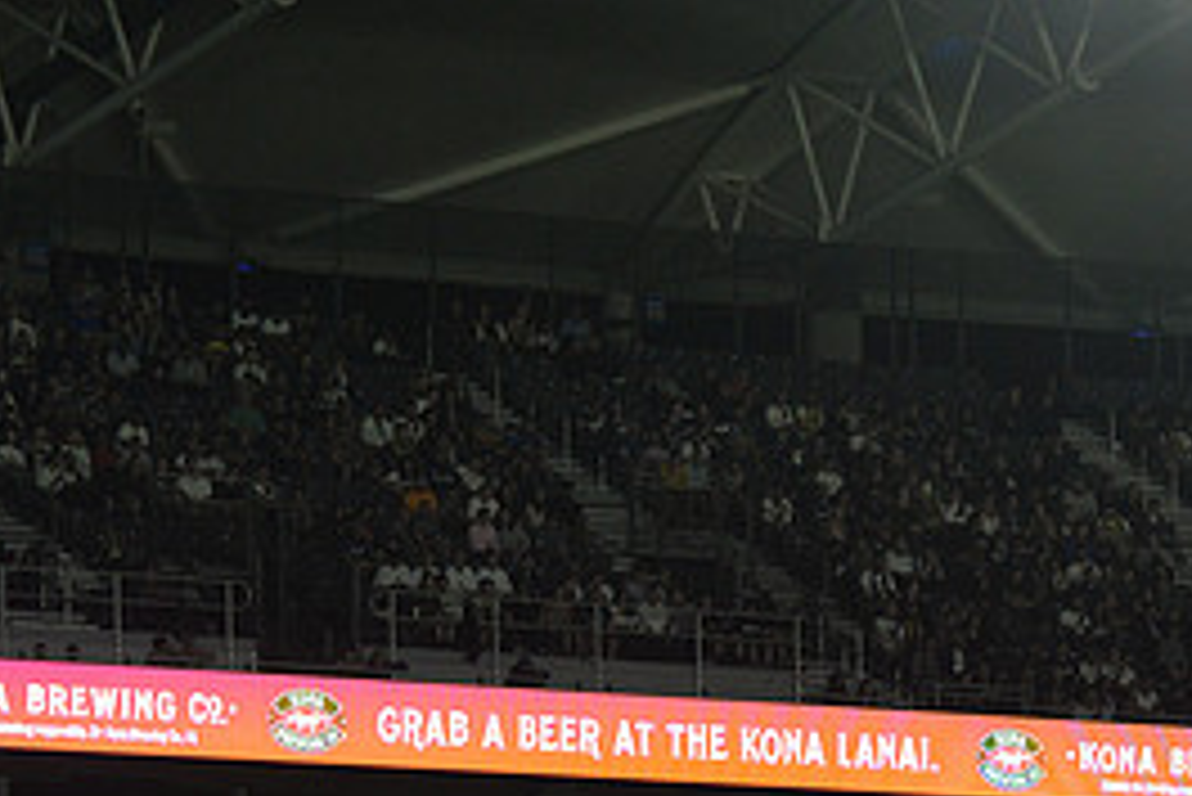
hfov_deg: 7.0
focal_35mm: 295
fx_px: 9773
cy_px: 758
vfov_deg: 4.7
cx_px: 778
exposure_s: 1/2000
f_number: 2.8
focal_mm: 135
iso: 1600
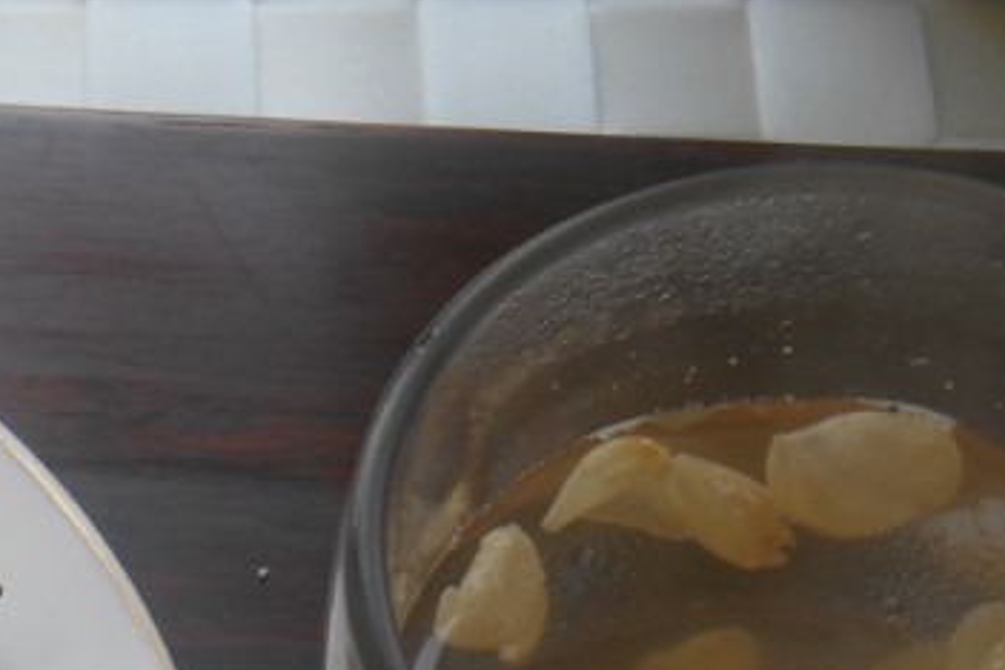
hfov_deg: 12.7
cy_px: 733
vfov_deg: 8.5
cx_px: 178
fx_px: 4494
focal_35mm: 161
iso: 80
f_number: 4.2
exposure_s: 1/40
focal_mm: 9.5
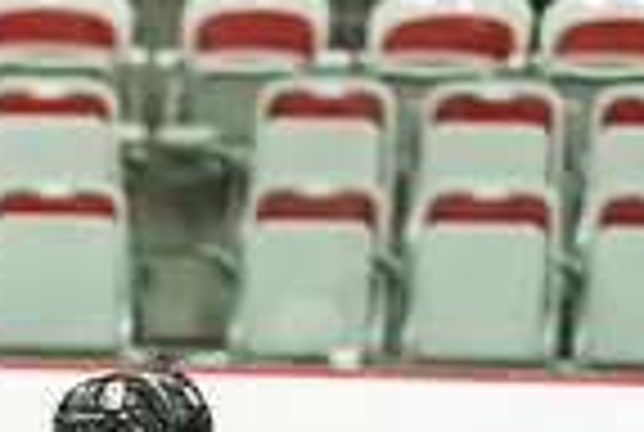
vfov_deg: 2.2
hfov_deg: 3.3
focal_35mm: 617
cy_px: 948
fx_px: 11060
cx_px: -925
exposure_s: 1/640
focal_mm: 122
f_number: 2.8
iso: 3200
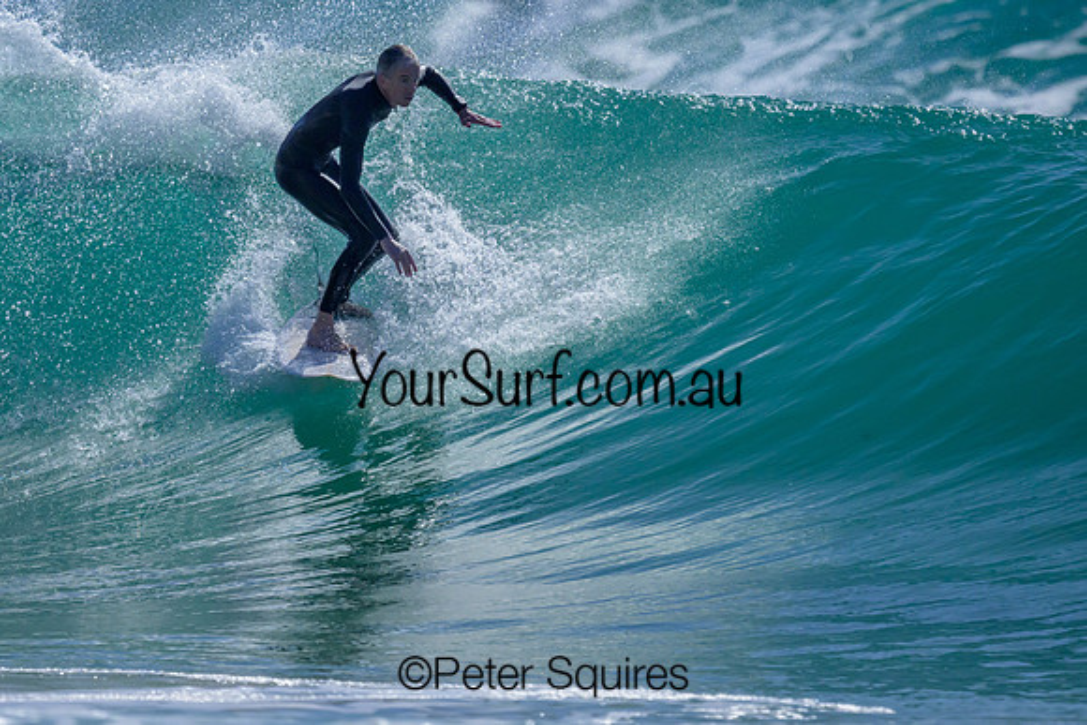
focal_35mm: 1023
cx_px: 454
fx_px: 30904
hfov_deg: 2.0
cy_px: 311
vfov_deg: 1.3
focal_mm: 800
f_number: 6.3
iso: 1600
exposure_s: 1/2000
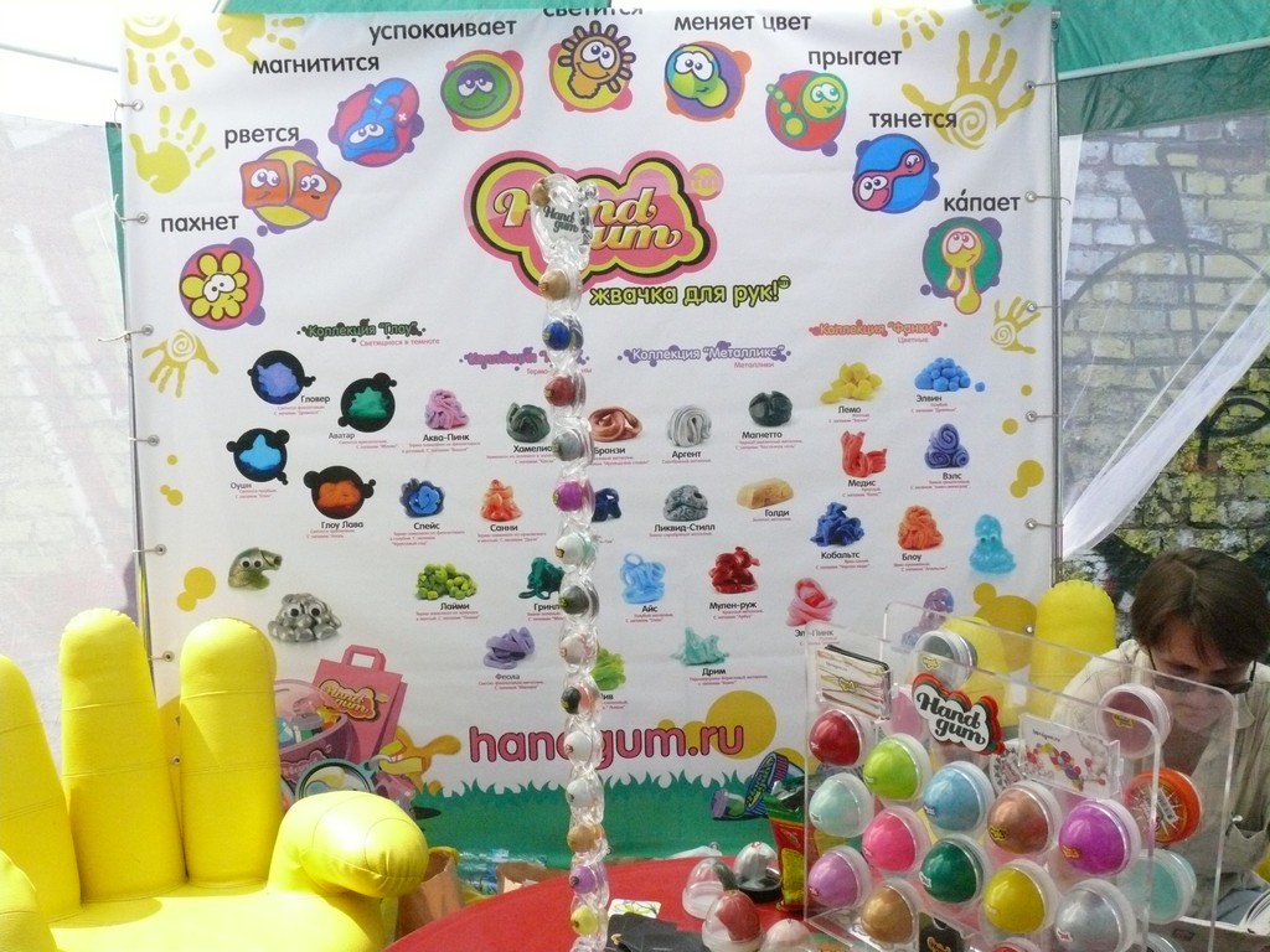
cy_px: 476
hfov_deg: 52.6
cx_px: 635
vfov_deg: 40.7
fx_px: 1284
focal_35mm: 35
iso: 800
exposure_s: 1/1300
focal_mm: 7.4
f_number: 5
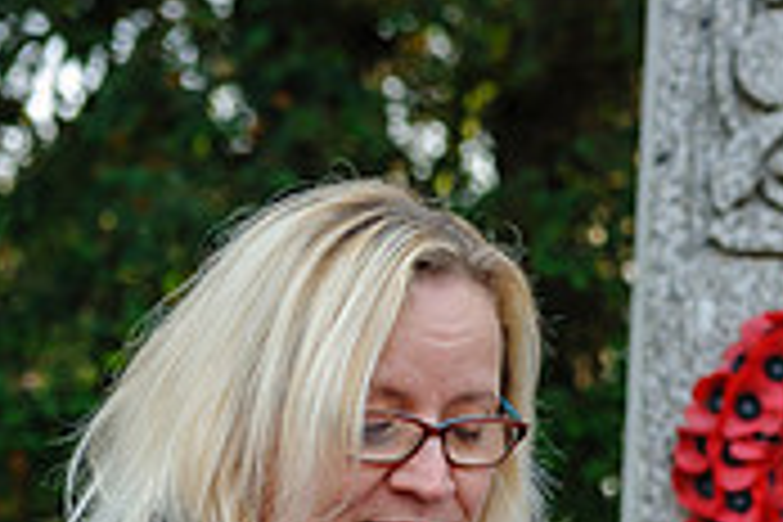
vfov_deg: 5.8
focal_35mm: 237
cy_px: 706
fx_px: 5154
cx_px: 1251
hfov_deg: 8.5
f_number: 4.8
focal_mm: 70
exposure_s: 1/180
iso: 400
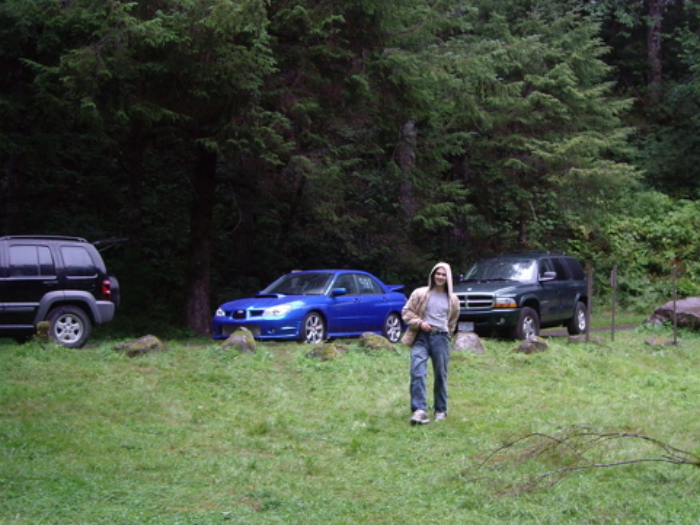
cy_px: 313
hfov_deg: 37.9
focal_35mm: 50
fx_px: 1011
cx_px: 446
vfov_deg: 29.1
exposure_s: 1/80
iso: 100
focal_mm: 6.2
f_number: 2.7
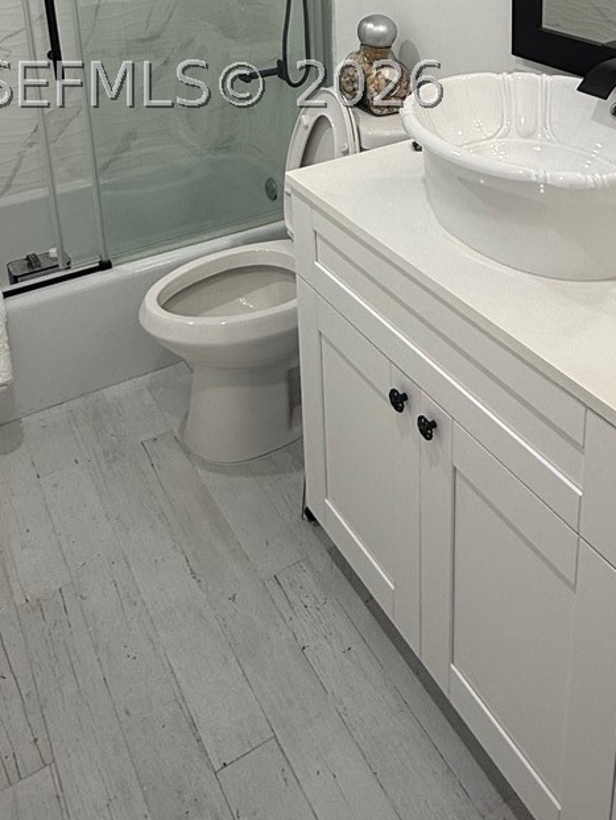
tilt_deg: -15.4
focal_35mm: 36
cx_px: 365
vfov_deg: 46.4
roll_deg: +1.3
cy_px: 84
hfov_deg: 39.5
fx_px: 854
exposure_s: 1/120
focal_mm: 2.22
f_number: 2.2
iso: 50
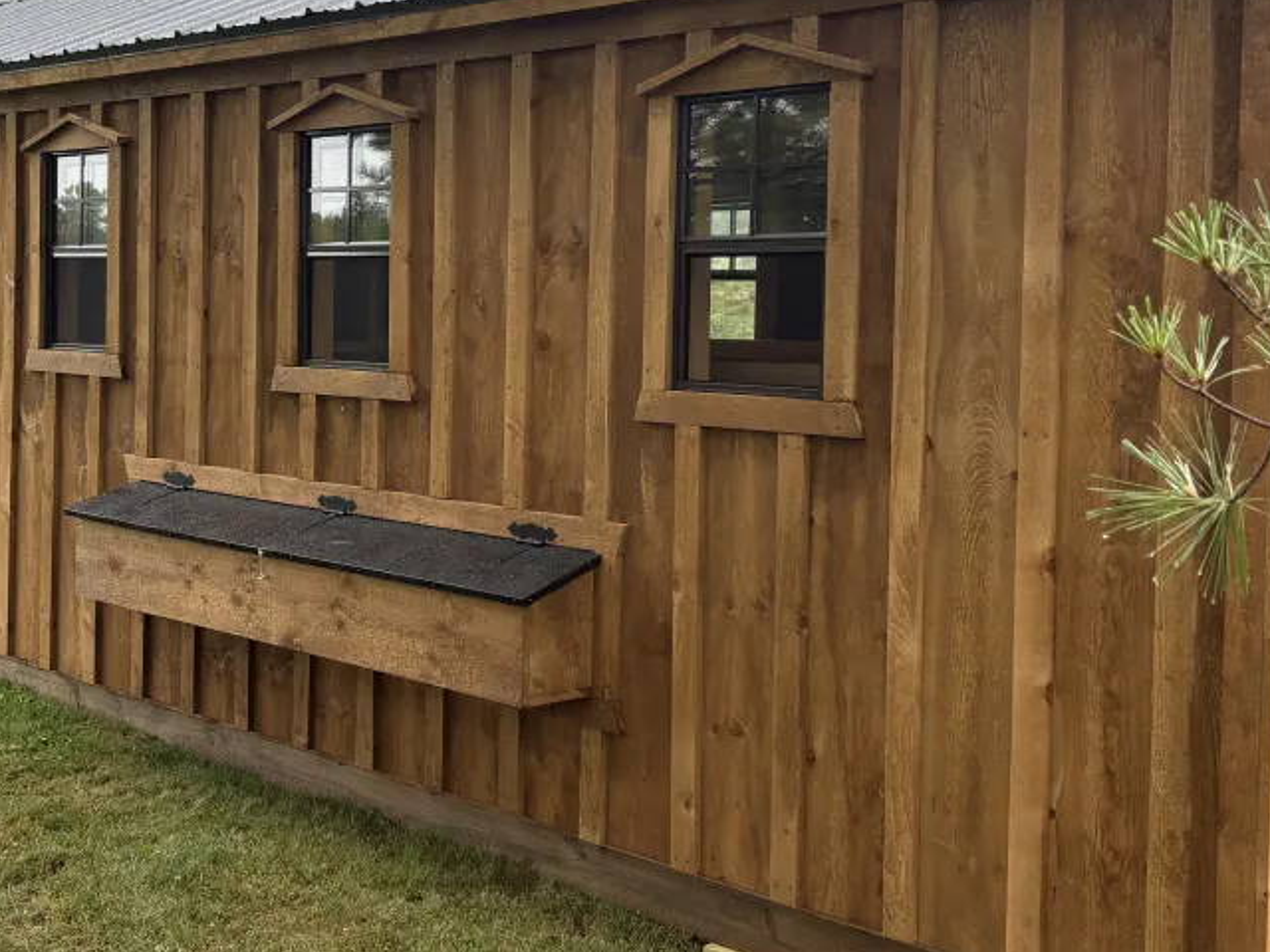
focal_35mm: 52
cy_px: 353
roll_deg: +1.1
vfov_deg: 27.9
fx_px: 1908
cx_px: 500
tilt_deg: -1.5
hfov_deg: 36.7
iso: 64
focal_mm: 5.96
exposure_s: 1/322
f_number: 1.6
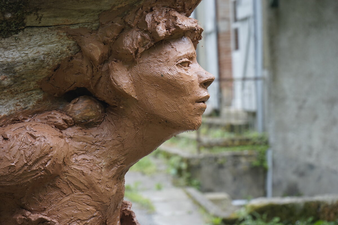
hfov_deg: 28.8
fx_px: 657
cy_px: 112
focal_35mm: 70
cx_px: 169
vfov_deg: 19.5
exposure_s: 1/160
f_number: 5.6
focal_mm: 70
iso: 640
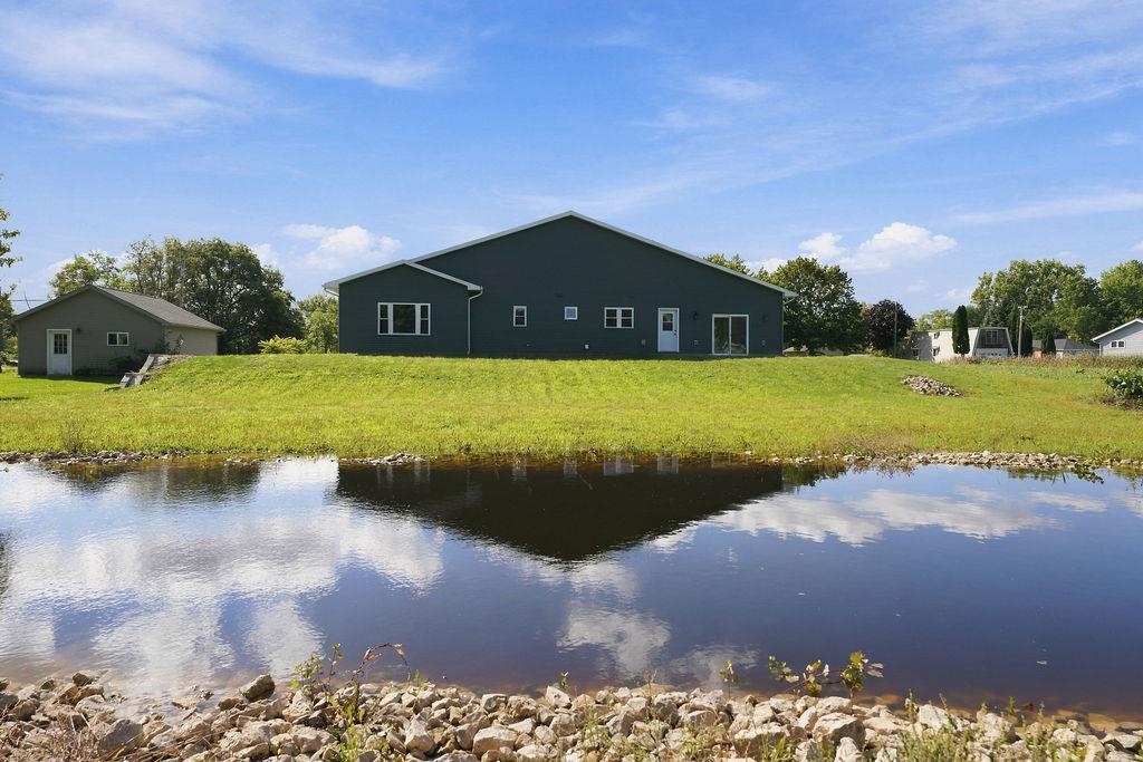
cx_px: 572
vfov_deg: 53.1
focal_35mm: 24
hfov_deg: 73.7
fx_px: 762
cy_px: 381
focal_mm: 24
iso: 250
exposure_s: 1/400
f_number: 9
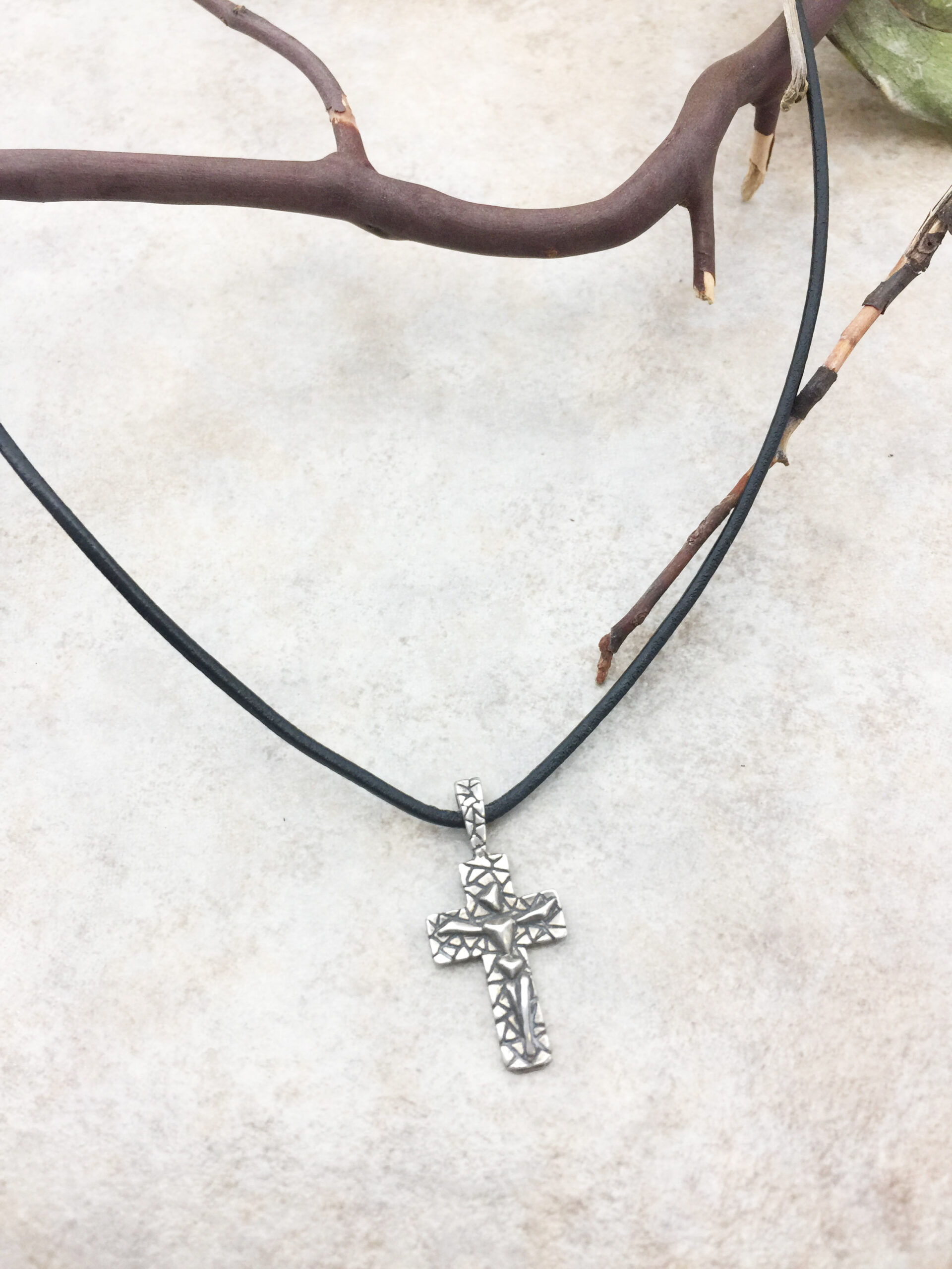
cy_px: 634
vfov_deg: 61.7
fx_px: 1063
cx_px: 476
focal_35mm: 29
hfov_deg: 48.2
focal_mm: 4.15
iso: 32
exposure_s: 1/30
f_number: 2.2
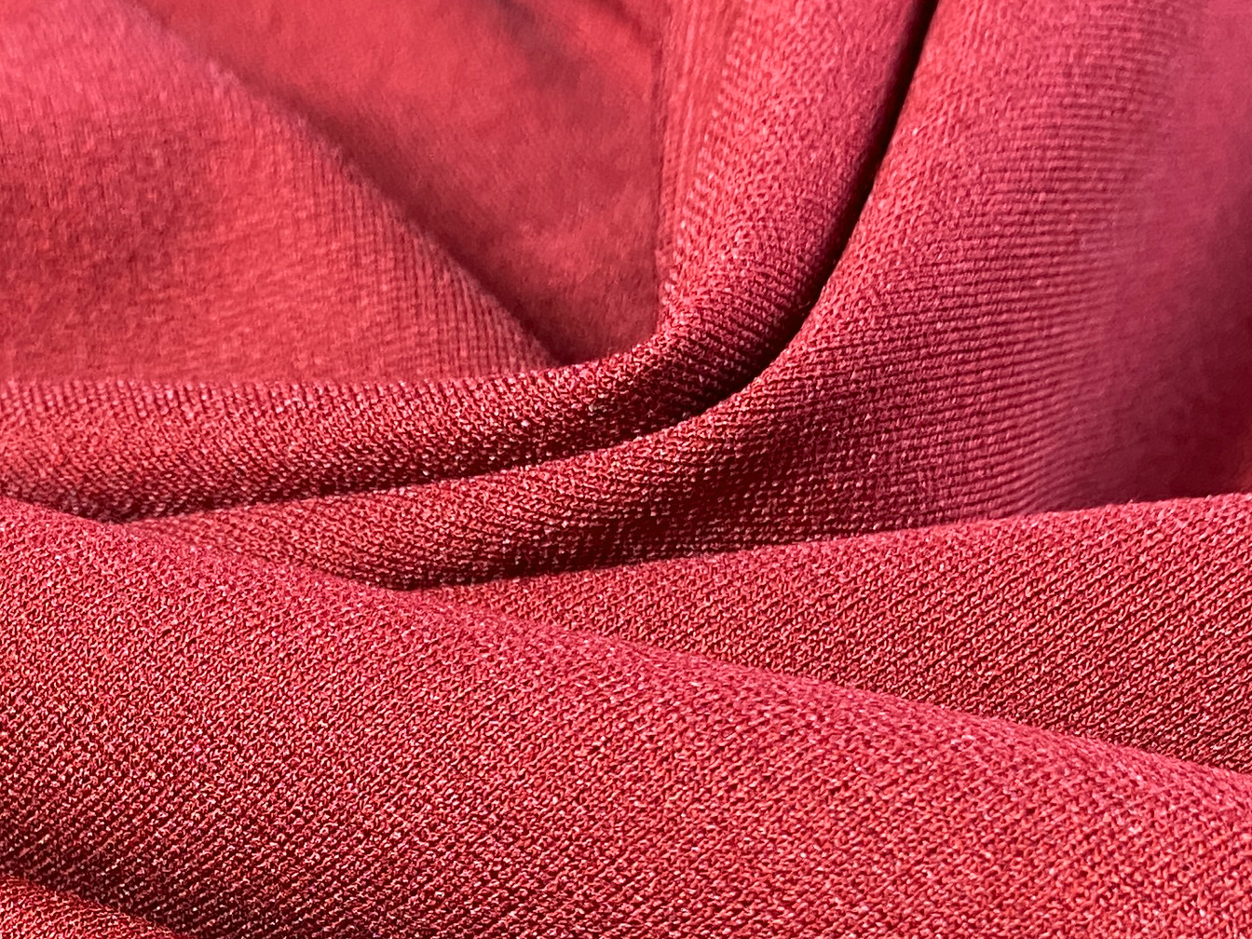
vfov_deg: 18.2
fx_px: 2821
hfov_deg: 24.6
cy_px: 1041
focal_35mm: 78
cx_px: 232
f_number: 1.8
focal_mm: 4.25
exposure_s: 1/50
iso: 200
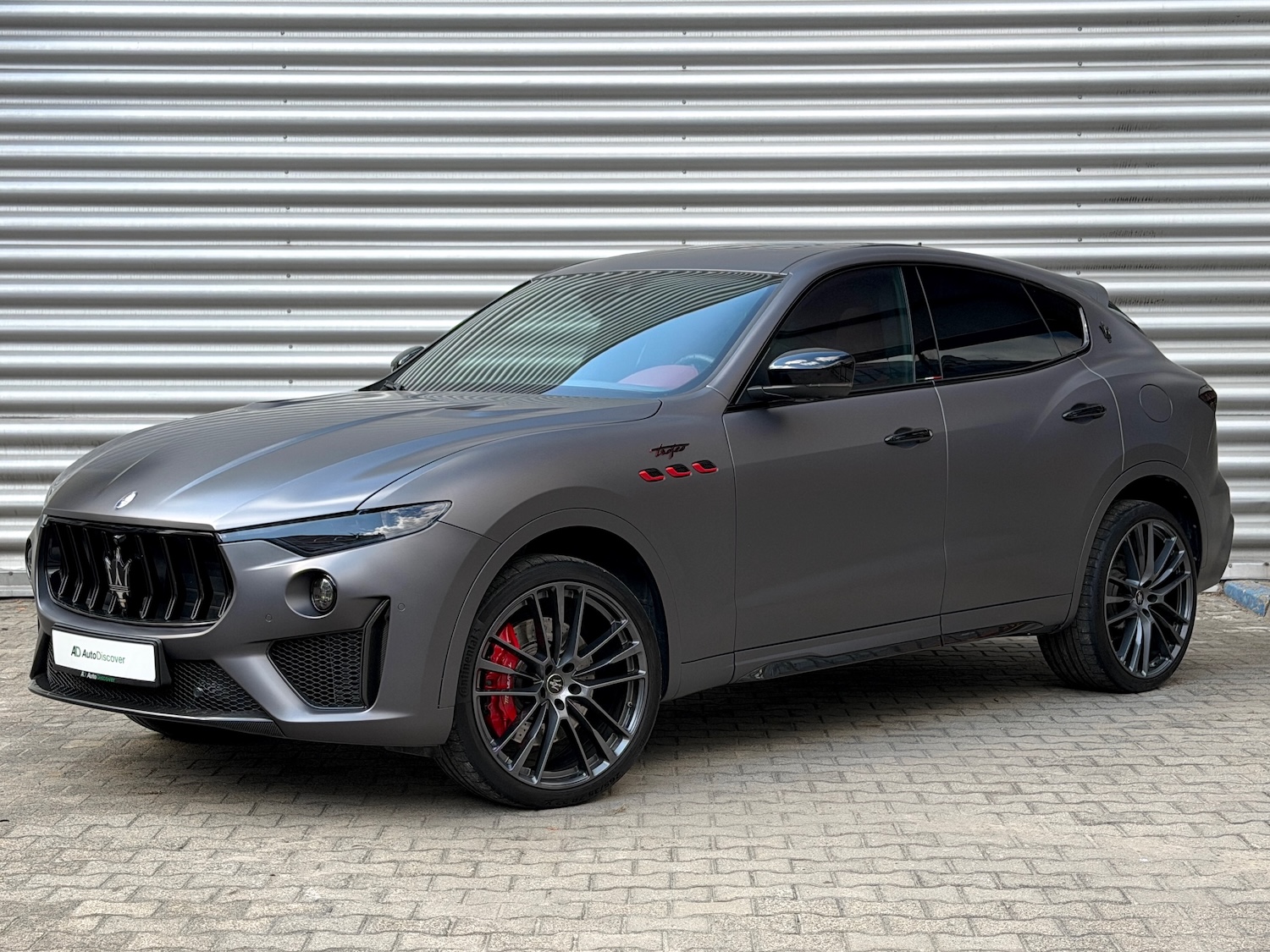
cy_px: 476
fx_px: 1761
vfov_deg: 30.3
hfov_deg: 39.7
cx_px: 635
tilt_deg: -3.8
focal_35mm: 48
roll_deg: +0.5
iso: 80
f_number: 1.78
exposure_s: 1/394
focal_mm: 6.76
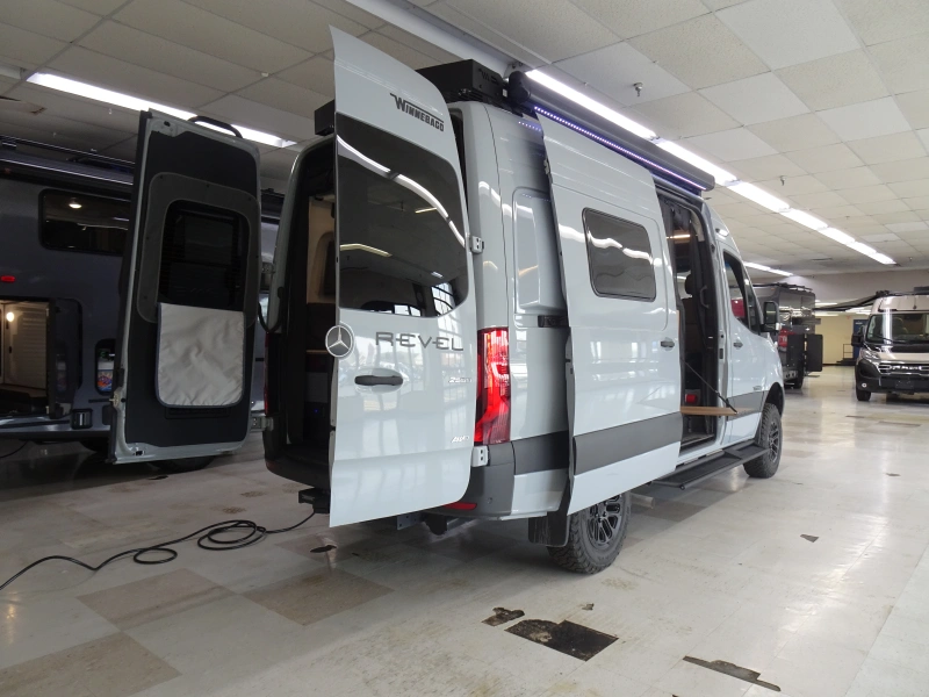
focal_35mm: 24
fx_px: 644
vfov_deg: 56.8
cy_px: 348
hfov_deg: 71.6
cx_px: 464
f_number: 3.5
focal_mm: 4.1
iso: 100
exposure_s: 1/30
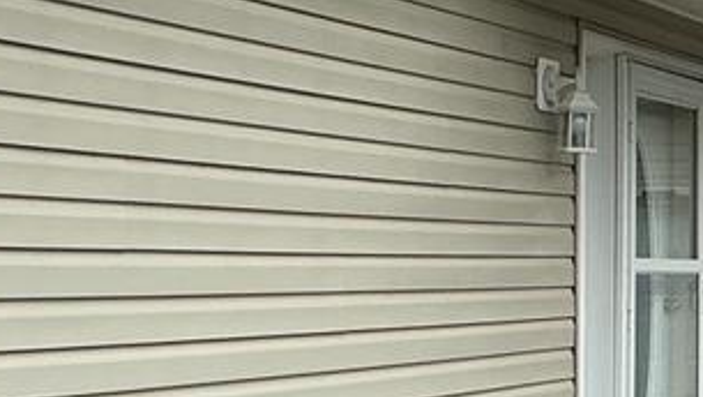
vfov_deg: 11.4
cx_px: 1076
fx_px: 1977
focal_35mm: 106
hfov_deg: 17.9
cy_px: 180
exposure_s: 1/2427
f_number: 1.8
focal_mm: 3
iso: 25
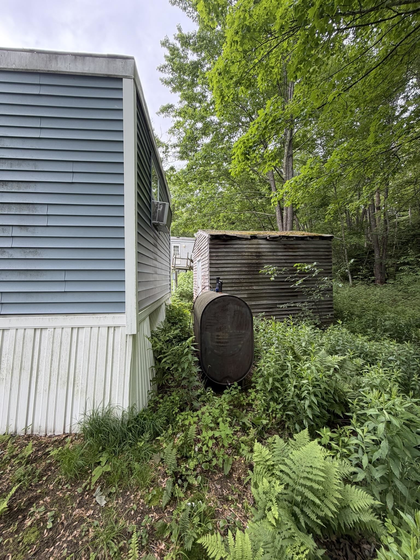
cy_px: 280
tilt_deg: +0.0
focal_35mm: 14
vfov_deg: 102.1
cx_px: 210
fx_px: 226
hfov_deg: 85.7
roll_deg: +1.7
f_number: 2.2
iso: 64
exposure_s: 1/121
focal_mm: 2.22
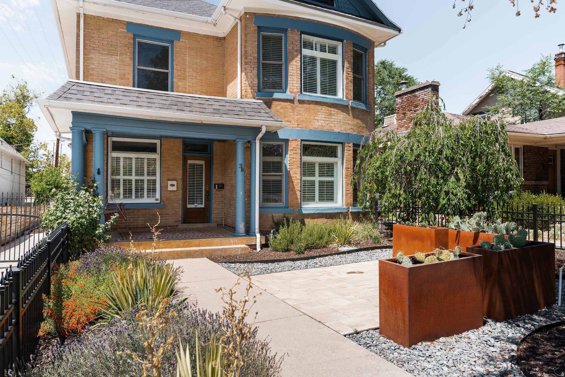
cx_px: 282
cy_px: 188
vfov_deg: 53.1
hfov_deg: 73.7
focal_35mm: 24
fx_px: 377
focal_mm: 24
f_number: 5.6
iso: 100
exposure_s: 1/250
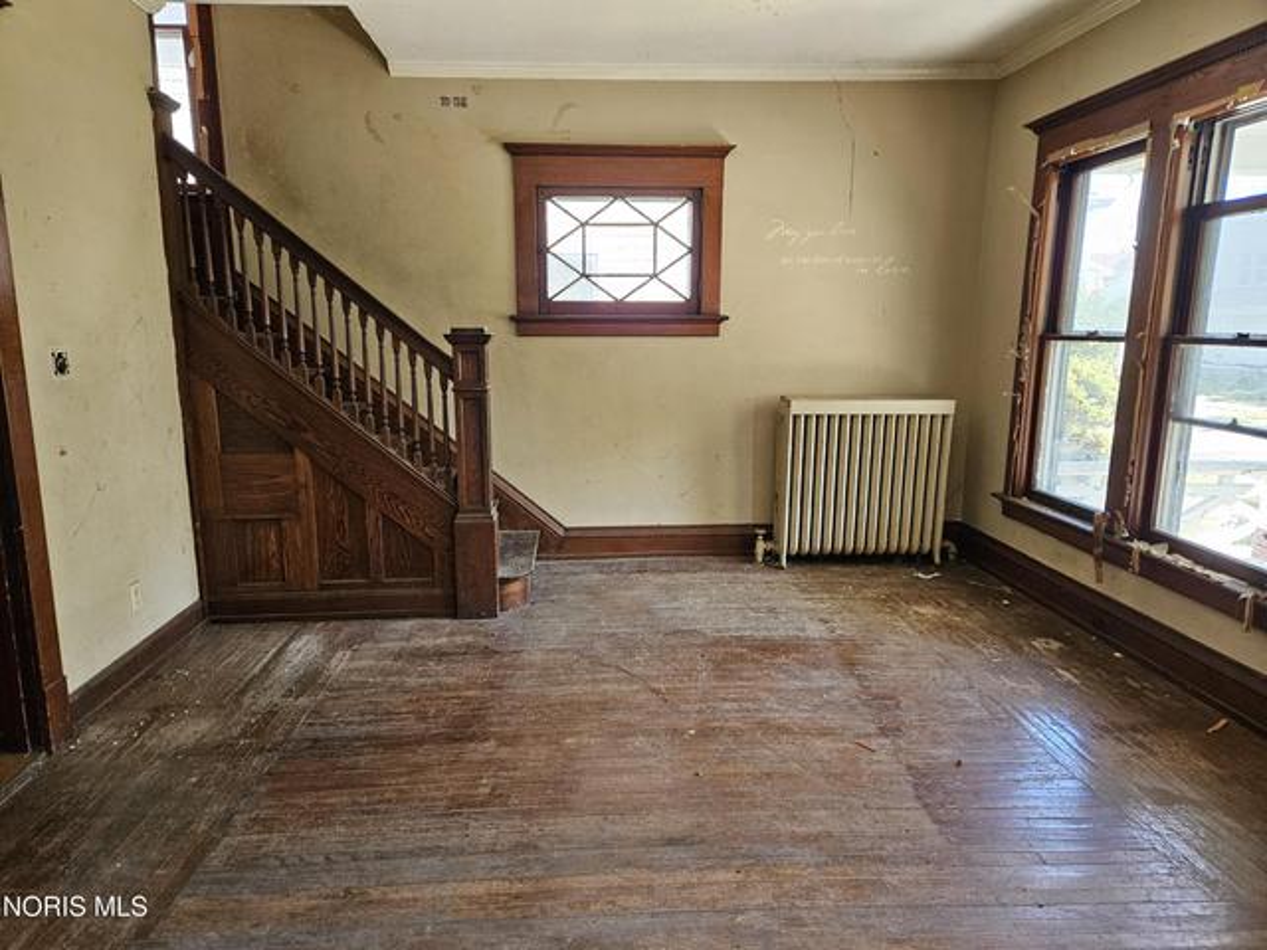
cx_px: 634
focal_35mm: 23
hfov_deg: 73.9
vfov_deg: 58.9
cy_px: 475
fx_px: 842
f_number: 1.8
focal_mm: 5.4
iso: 320
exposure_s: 1/170
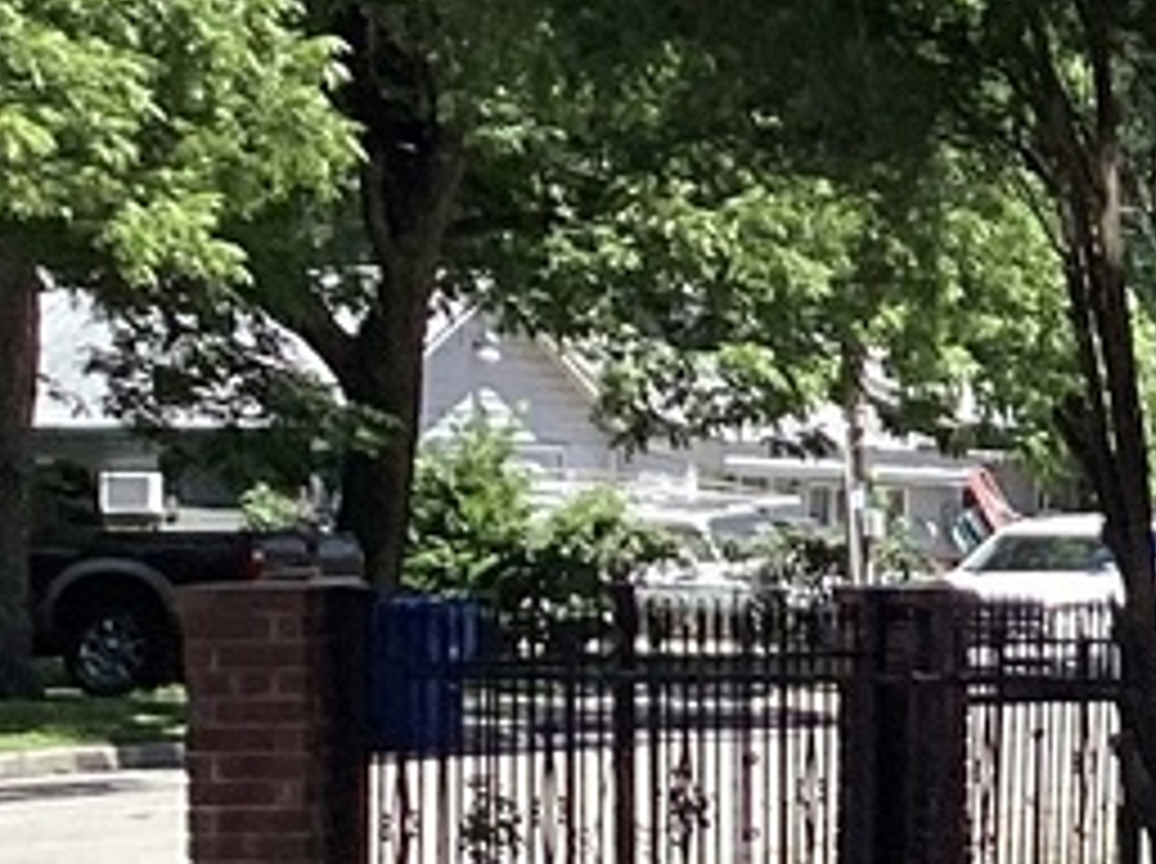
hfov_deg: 9.6
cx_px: 3126
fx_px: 5803
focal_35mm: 174
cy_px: 522
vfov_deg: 8.5
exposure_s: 1/696
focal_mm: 3.3
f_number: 2.4
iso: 25
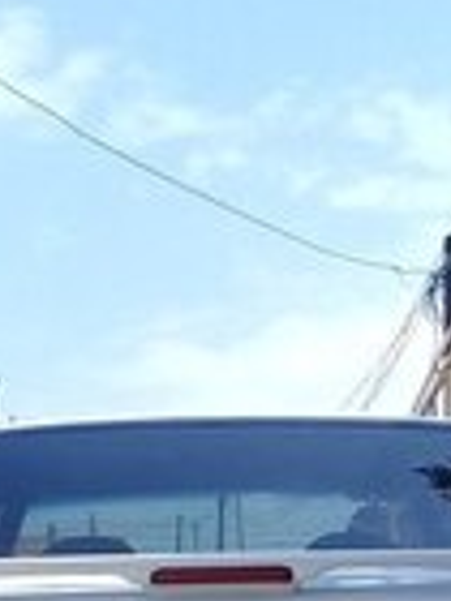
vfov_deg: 16.8
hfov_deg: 13.4
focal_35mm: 110
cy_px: 790
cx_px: 292
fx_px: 1911
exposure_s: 1/858
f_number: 2.2
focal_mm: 3.3
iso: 50
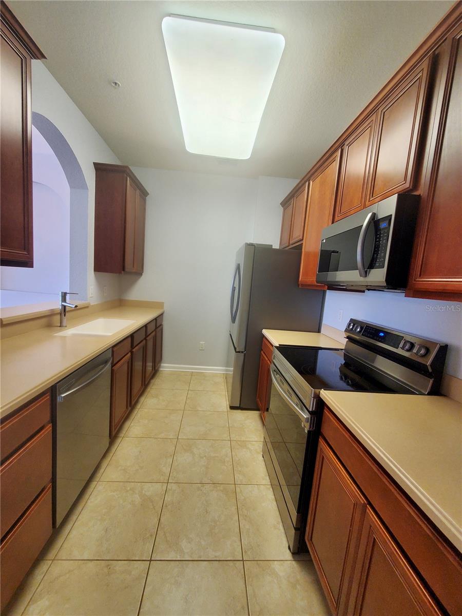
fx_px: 231
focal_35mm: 13
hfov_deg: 89.9
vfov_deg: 106.2
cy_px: 308
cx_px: 231
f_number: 2.2
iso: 160
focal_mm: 1.8
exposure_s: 1/60
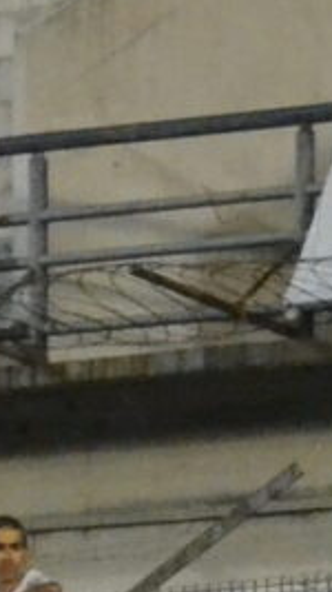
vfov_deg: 2.0
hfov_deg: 1.1
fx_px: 16542
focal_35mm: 1056
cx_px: -522
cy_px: 1797
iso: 3200
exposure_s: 1/200
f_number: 4
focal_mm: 70
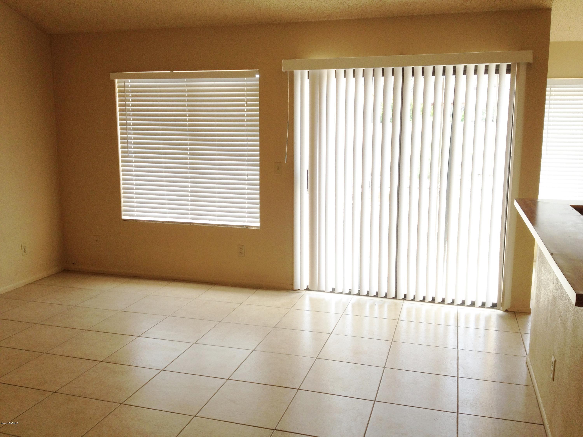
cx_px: 292
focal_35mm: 35
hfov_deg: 52.6
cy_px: 218
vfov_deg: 40.7
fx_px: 589
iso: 64
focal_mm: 4.28
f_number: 2.4
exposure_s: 1/120
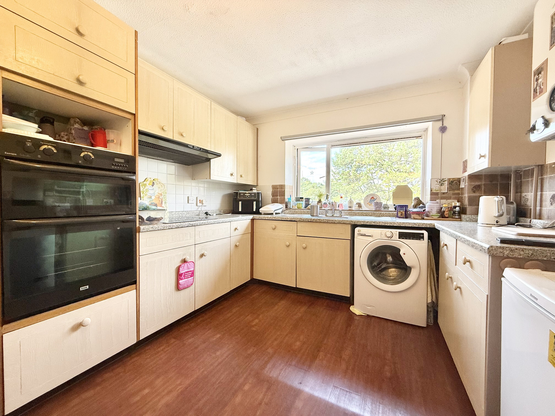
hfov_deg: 102.1
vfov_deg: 85.7
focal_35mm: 14
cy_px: 208
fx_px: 224
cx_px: 278
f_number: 2.2
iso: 100
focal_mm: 2.22
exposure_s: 1/99
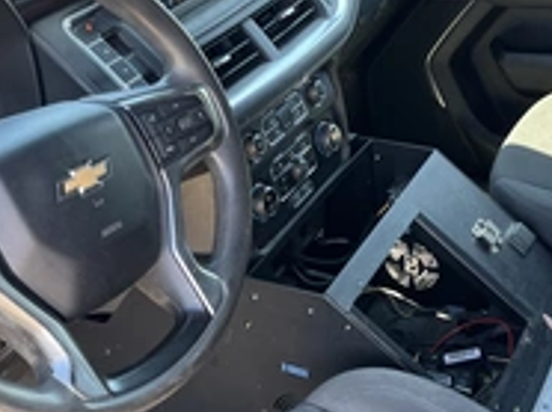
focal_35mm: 56
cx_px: 371
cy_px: 181
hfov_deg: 34.1
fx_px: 892
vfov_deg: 26.0
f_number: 1.6
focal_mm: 5.1
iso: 64
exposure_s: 1/122
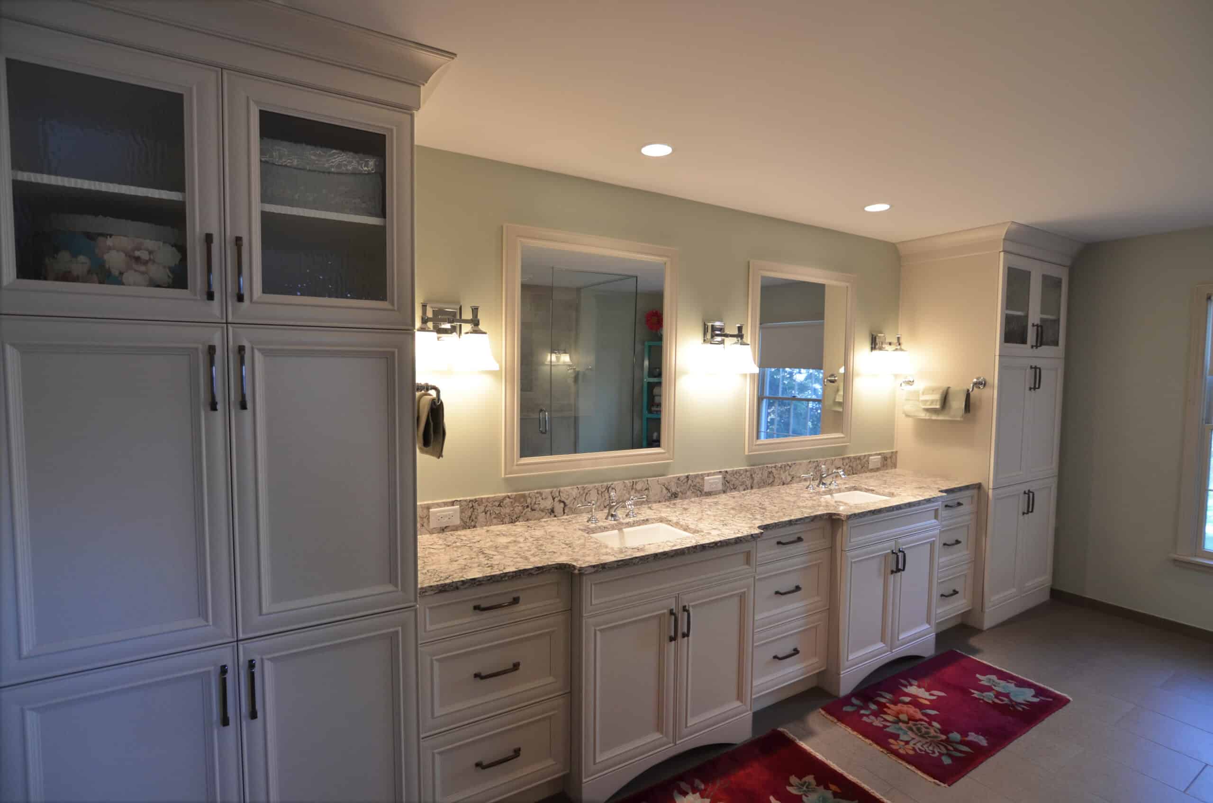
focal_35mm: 16
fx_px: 555
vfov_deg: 71.8
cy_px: 402
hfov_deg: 95.1
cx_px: 606
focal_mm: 11
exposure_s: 1/80
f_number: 4
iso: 400
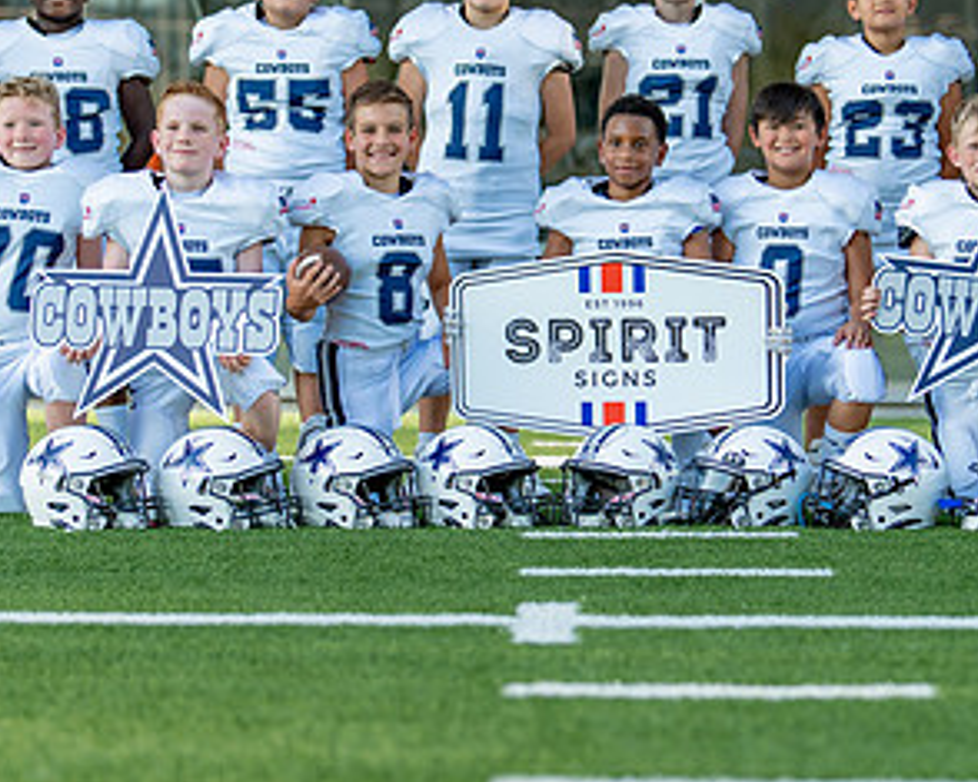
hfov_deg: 15.9
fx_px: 3501
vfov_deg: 12.7
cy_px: 290
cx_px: 622
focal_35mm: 121
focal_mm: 50
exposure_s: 1/1600
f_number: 1.2
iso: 100
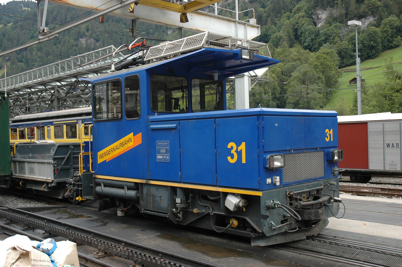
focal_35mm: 38
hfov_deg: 51.3
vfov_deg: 35.4
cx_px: 201
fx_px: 418
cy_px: 134
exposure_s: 1/125
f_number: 5.6
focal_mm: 25
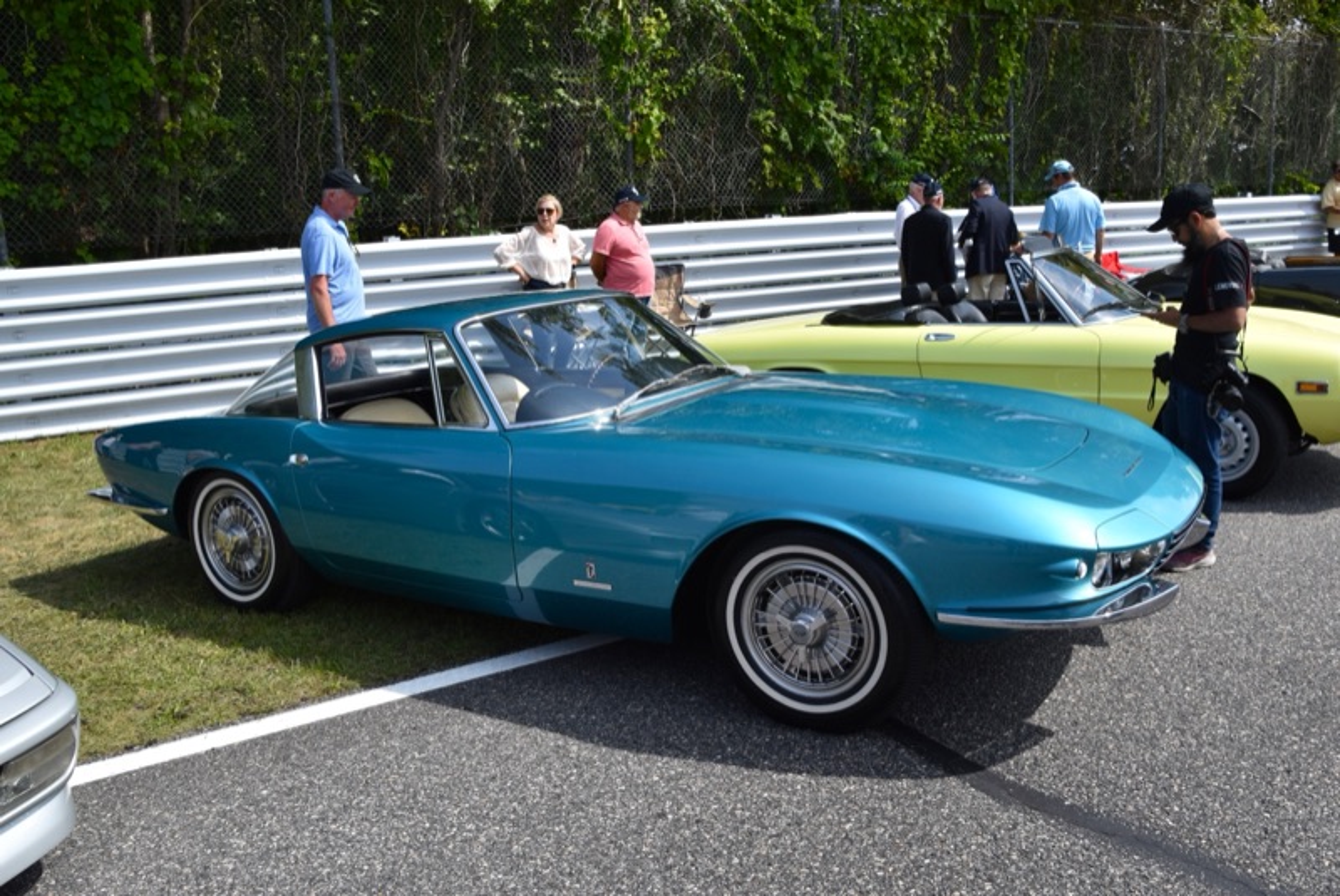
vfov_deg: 48.0
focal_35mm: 27
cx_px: 670
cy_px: 448
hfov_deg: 67.3
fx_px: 1006
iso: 200
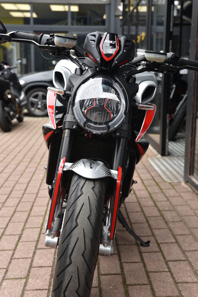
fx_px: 429
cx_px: 99
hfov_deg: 26.0
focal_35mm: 52
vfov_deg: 38.2
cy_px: 148
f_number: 5
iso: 100
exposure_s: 1/100
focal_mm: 52
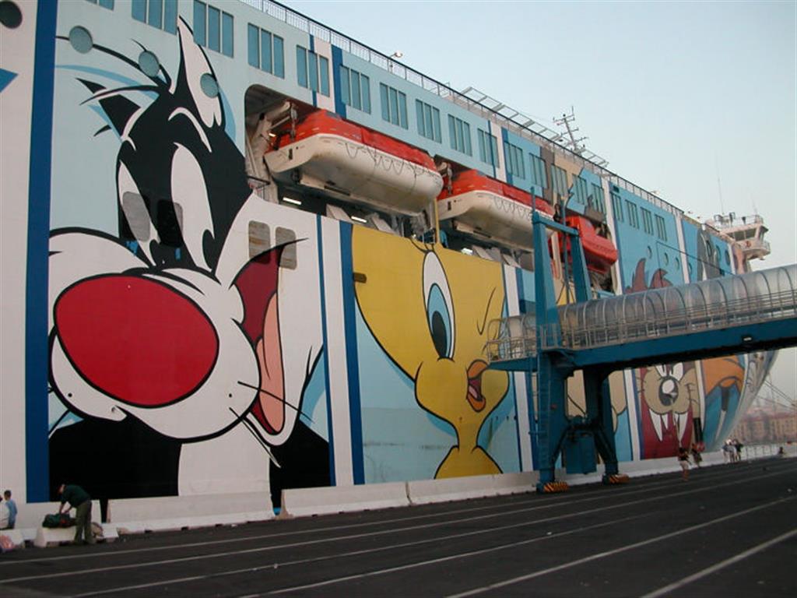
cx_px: 398
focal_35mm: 37
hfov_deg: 50.1
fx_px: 852
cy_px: 299
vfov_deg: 38.7
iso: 100
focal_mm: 5.6
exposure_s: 1/193
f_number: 2.7
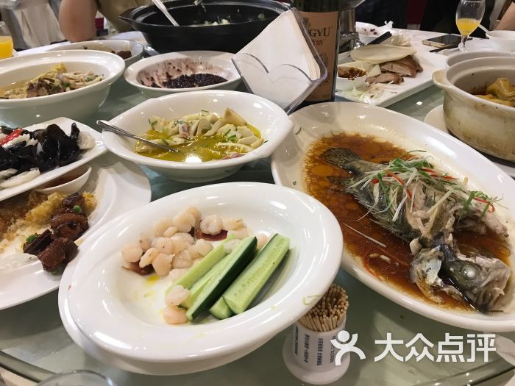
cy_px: 193
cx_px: 258
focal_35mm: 28
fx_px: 417
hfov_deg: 63.4
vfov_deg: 49.7
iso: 40
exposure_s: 1/25
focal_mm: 3.99
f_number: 1.8
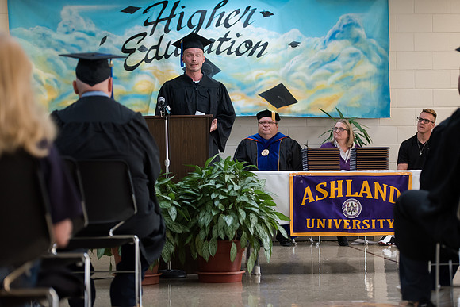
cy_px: 154
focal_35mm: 90
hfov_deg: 22.6
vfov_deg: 15.2
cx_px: 230
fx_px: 1150
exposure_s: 1/200
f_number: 3.5
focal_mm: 90
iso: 3200
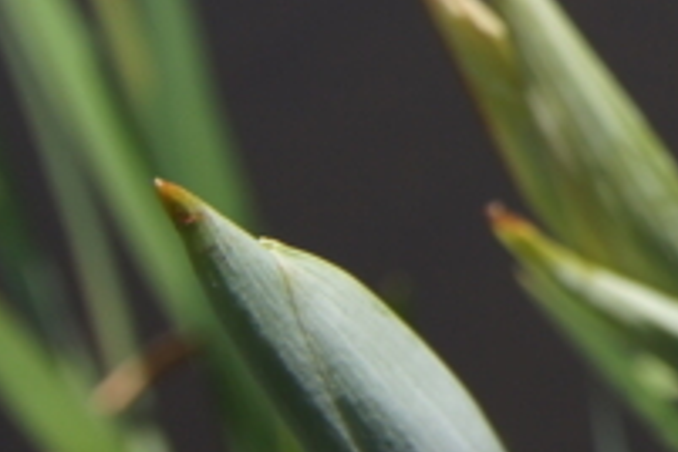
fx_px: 2297
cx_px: 1666
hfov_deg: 12.7
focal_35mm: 122
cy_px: -256
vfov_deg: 10.8
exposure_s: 1/320
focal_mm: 16
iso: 100
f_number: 5.6
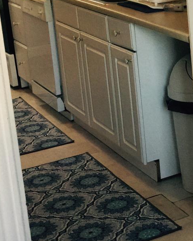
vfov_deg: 20.1
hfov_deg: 15.6
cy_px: 44
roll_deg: +4.3
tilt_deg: -10.0
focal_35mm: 94
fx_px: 671
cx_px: 251
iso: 50
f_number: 2.2
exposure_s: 1/30
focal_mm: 4.15
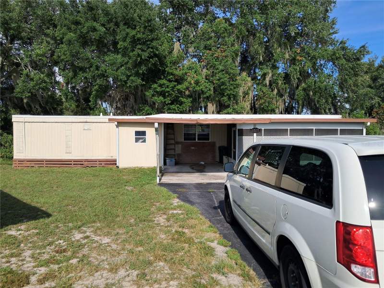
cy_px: 144
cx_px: 192
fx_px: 300
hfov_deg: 65.3
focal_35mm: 27
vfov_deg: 51.4
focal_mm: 4
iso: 50
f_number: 1.8
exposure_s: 1/1149
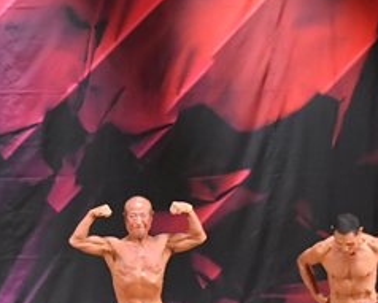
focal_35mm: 311
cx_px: -48
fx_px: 3484
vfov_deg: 5.0
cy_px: 305
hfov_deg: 6.2
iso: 7200
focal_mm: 68
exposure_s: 1/400
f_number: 5.6
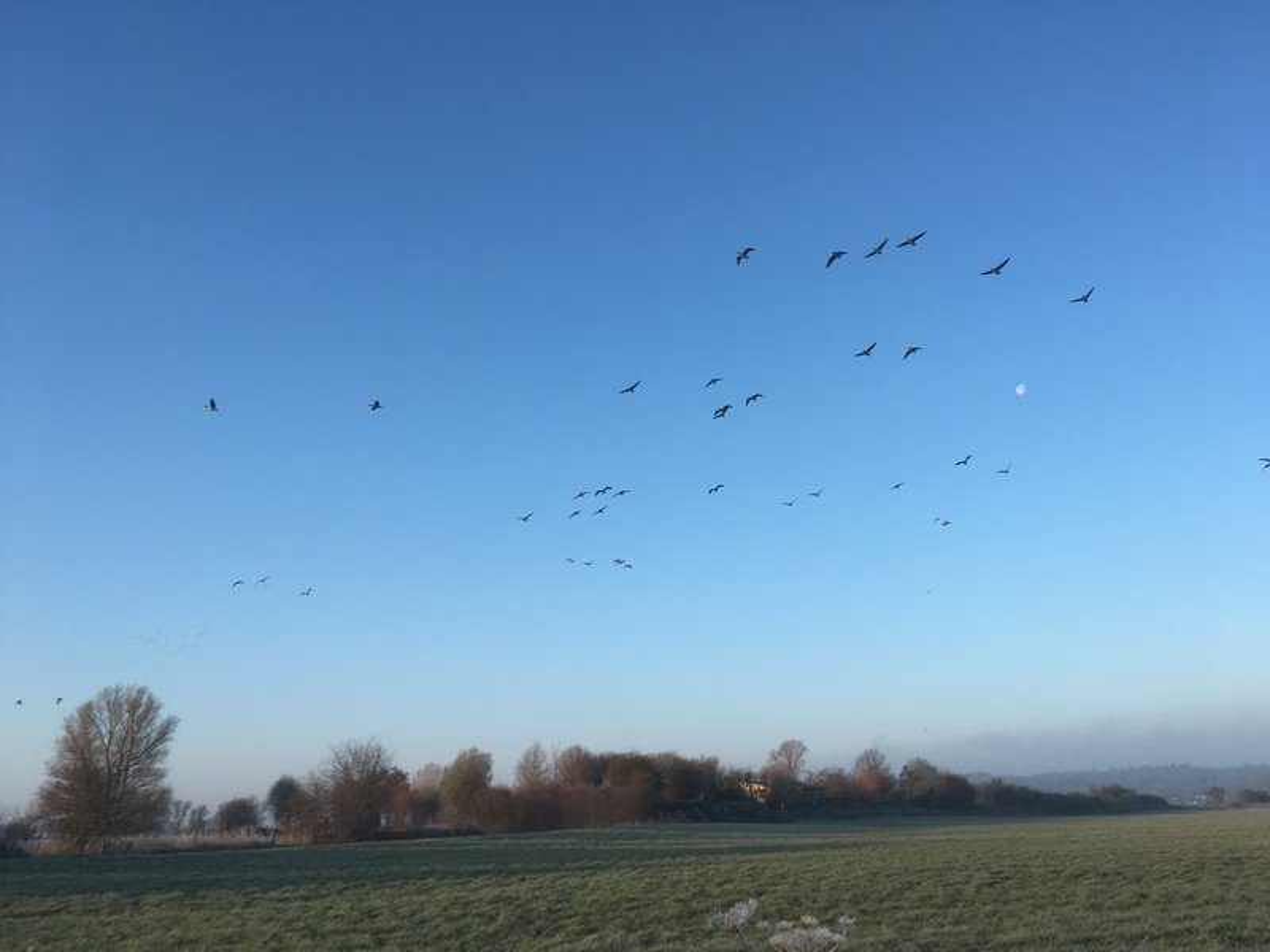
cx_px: 635
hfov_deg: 61.7
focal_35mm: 29
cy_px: 476
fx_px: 1064
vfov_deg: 48.2
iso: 25
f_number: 2.2
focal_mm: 4.15
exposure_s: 1/646
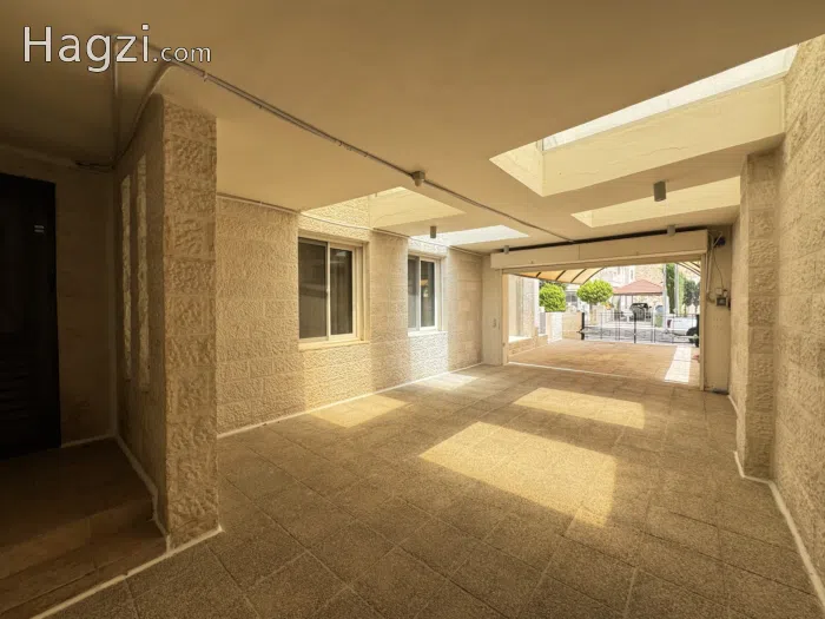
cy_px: 310
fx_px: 334
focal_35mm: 14
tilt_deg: -0.9
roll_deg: -0.3
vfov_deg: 85.7
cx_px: 412
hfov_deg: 102.1
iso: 40
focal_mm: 2.22
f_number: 2.2
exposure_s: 1/273
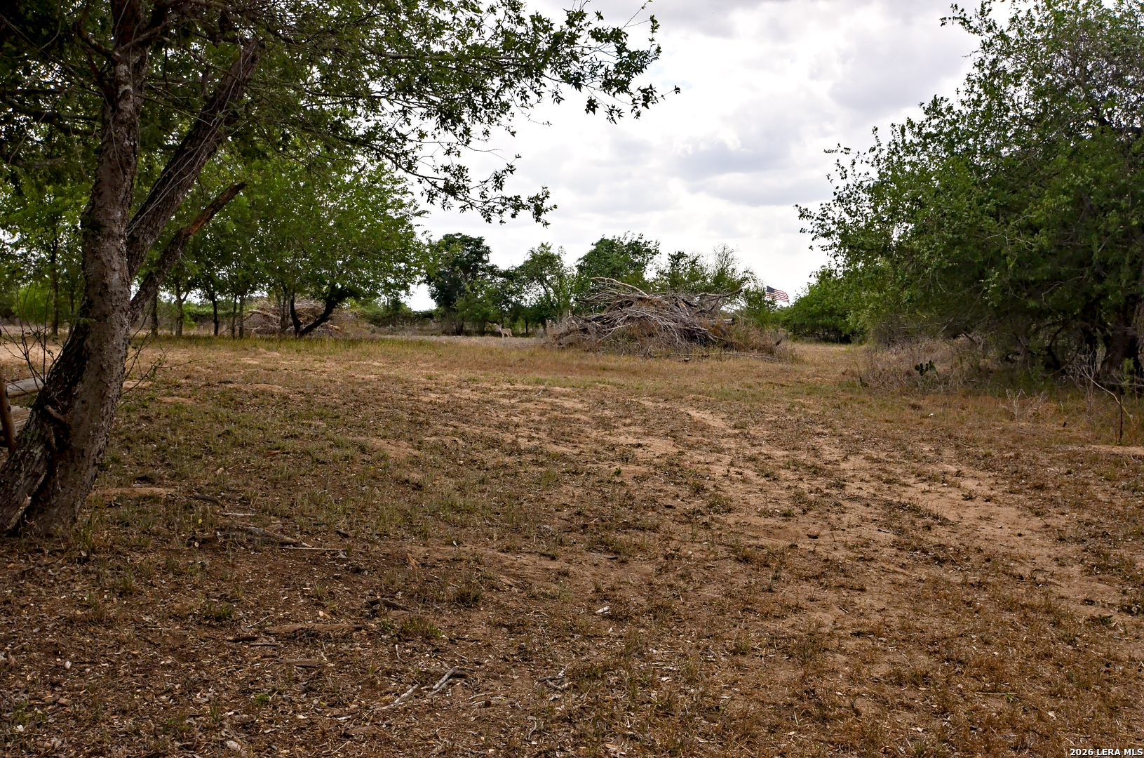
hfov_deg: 53.2
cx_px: 572
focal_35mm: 36
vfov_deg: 36.7
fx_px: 1142
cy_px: 379
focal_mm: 24
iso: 400
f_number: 8
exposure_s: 1/1600
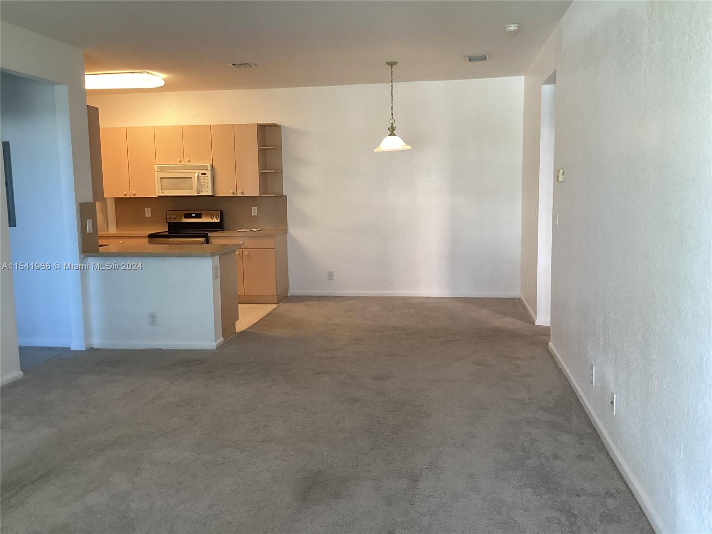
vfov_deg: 45.4
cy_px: 267
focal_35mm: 31
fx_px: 638
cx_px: 356
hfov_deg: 58.4
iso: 160
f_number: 2.4
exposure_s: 1/60
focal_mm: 3.3
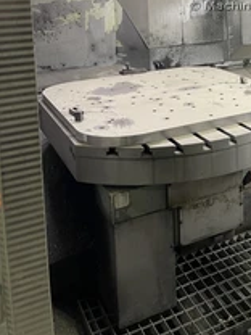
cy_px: 23
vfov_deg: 36.7
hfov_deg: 28.7
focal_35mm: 48
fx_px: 464
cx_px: 240
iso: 125
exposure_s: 1/60
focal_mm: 5.1
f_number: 1.6
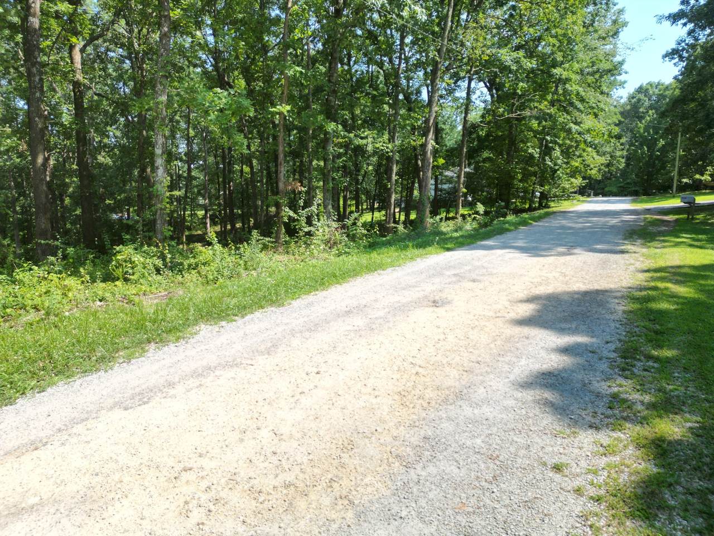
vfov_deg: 56.8
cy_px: 268
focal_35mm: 24
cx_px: 357
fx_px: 495
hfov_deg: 71.6
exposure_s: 1/2000
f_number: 1.7
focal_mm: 6.72
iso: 100
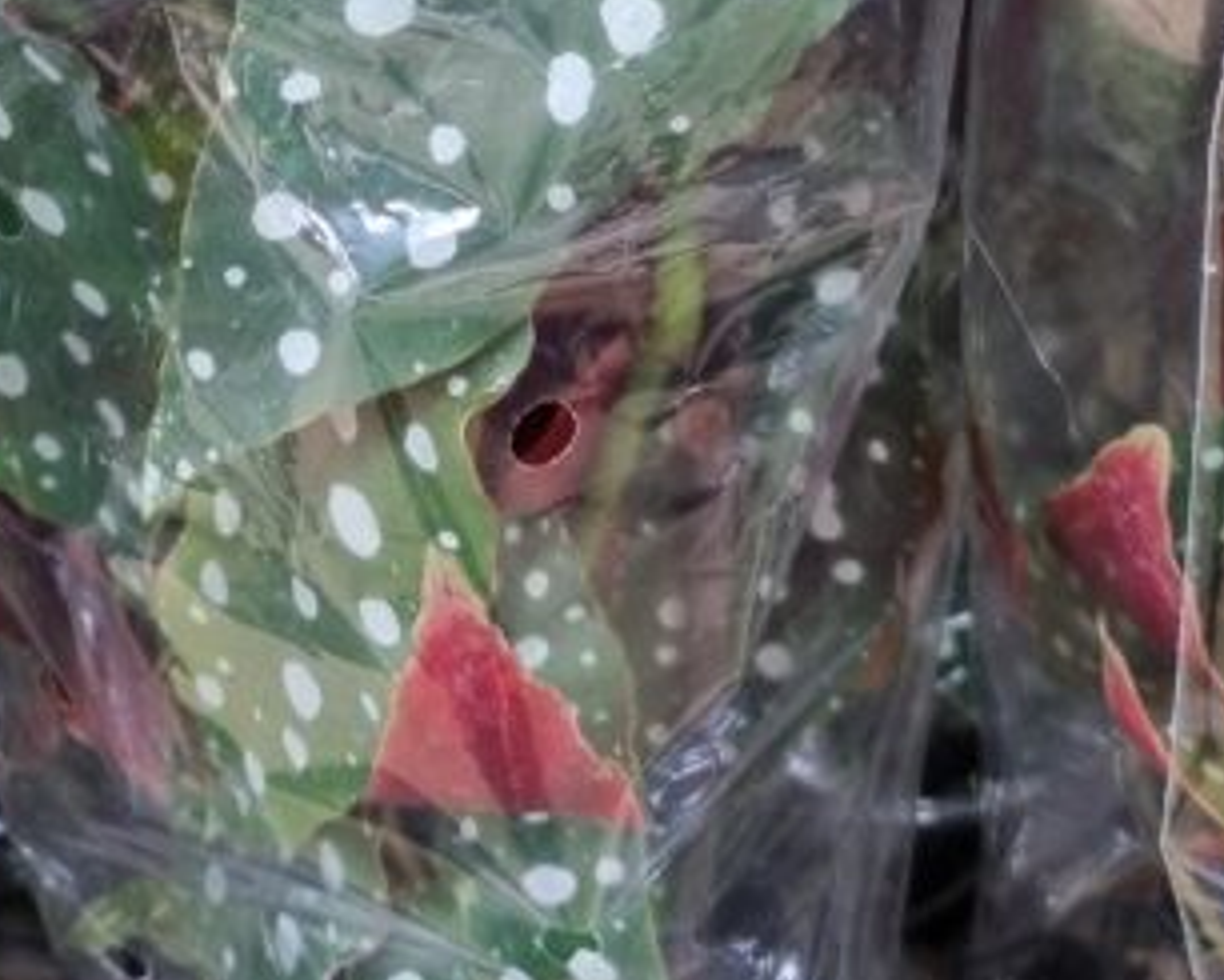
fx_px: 3080
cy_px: -144
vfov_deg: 17.4
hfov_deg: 22.4
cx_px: 452
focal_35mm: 85
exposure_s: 1/40
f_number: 1.8
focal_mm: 5.4
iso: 320
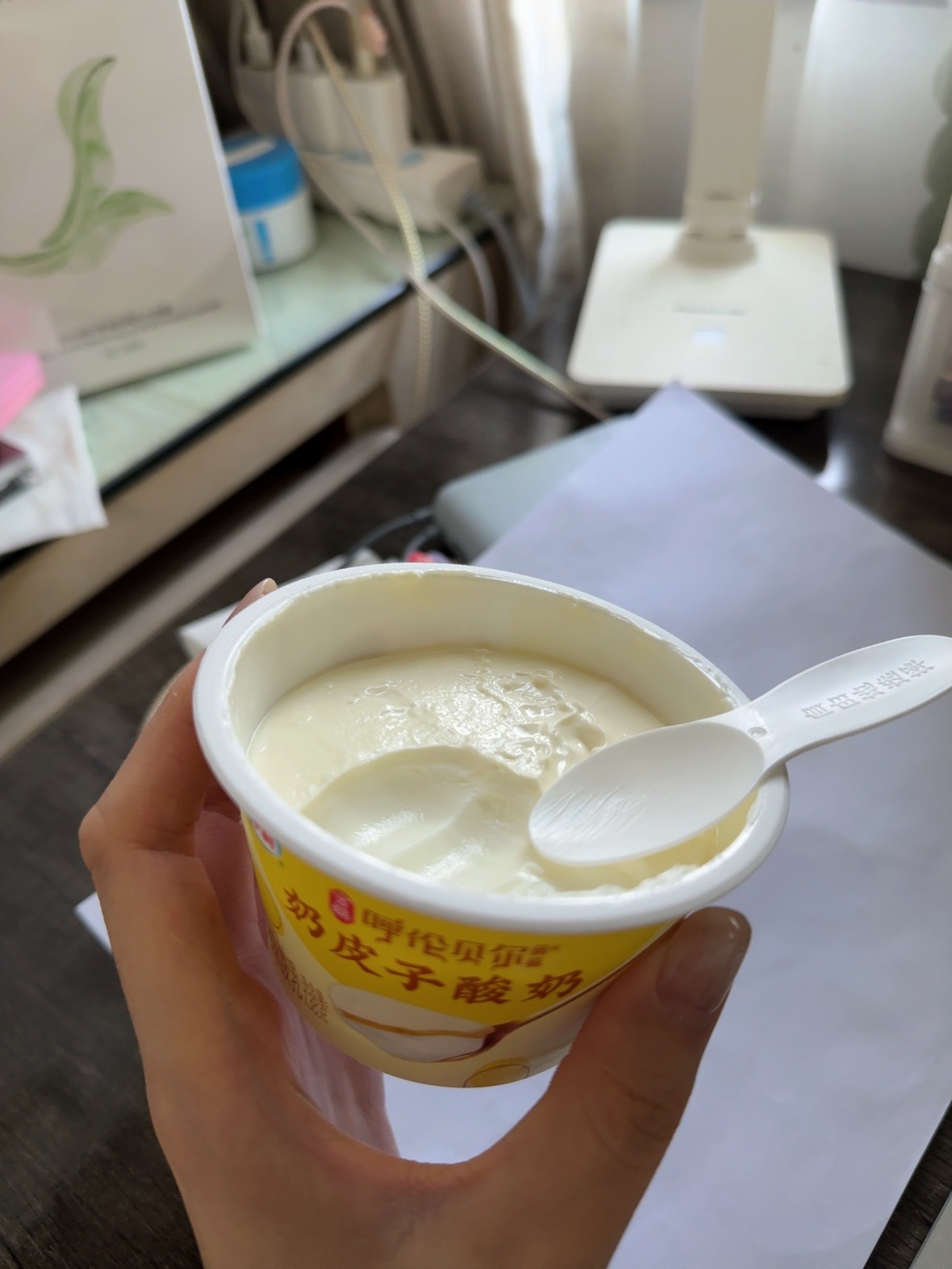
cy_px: 634
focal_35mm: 24
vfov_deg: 71.6
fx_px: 880
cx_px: 476
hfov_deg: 56.8
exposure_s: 1/111
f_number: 1.78
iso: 200
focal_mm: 6.76
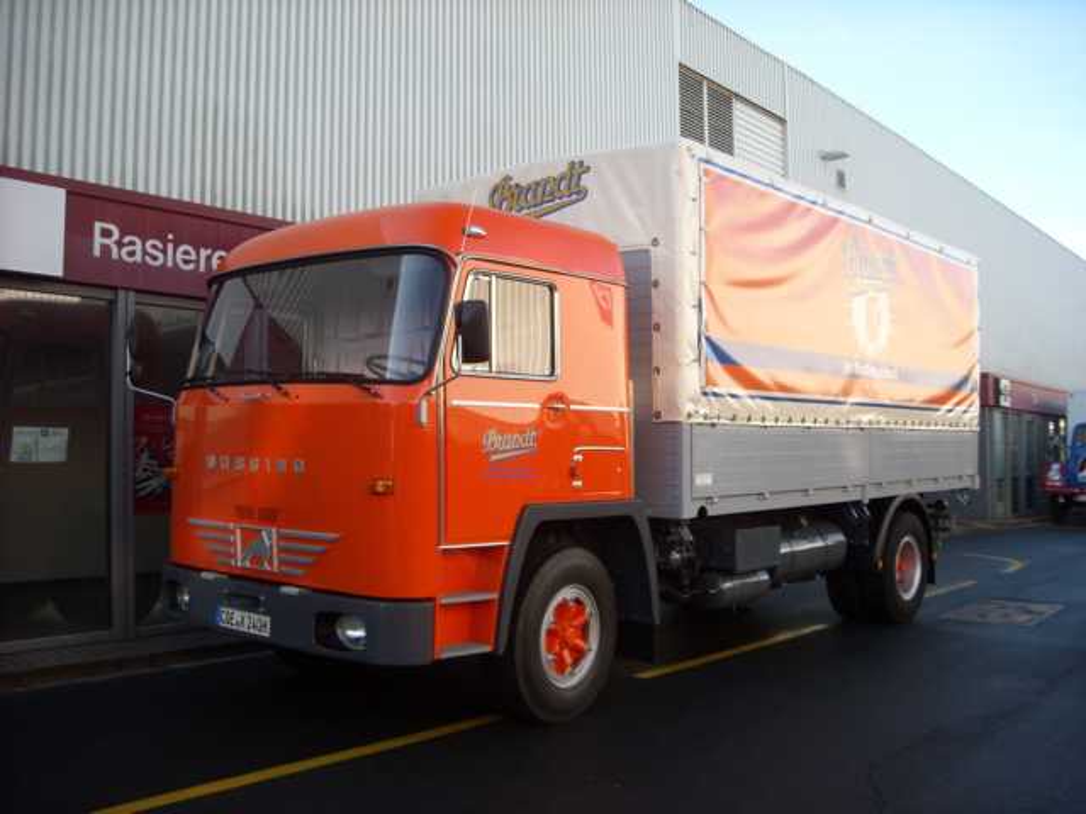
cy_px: 407
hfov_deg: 52.6
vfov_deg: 40.7
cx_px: 543
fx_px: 1098
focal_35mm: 35
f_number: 2.8
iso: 64
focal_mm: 5.7
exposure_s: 1/250
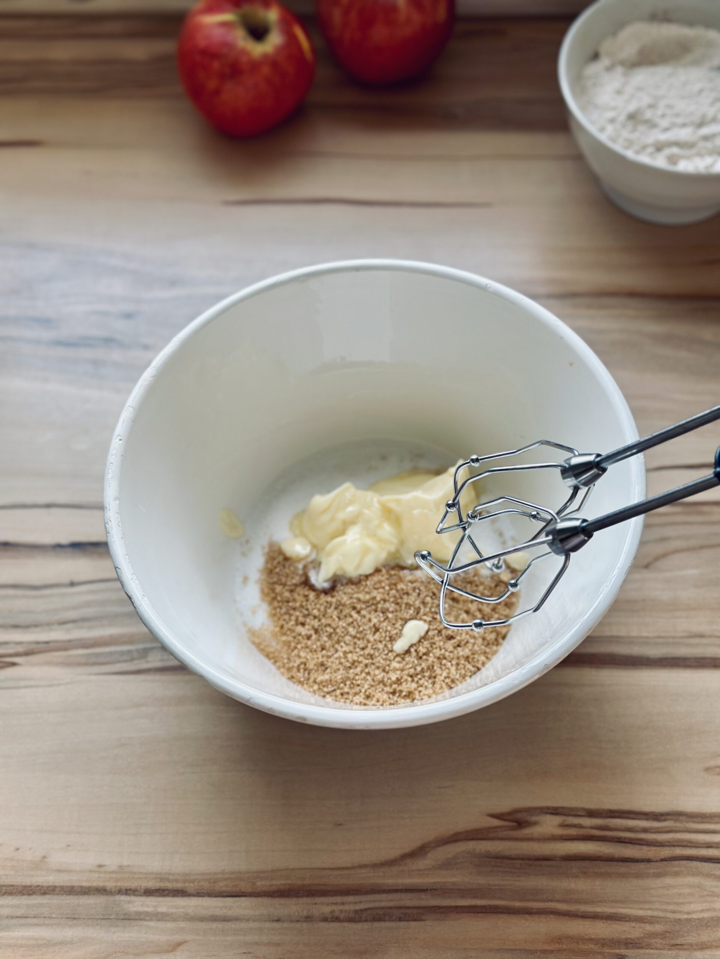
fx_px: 1331
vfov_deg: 39.7
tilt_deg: -60.0
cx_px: 360
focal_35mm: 48
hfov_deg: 30.3
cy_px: 480
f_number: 1.78
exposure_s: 1/172
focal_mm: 6.86
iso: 100
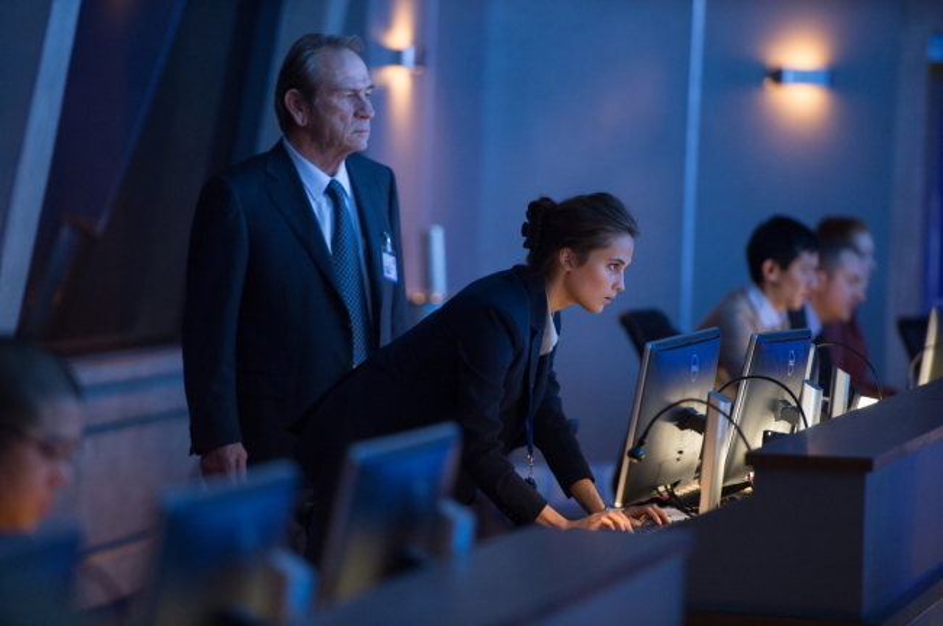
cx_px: 472
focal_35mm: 200
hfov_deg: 10.3
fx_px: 5234
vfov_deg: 6.9
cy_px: 313
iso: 3200
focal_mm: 200
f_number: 2.8
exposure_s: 1/125
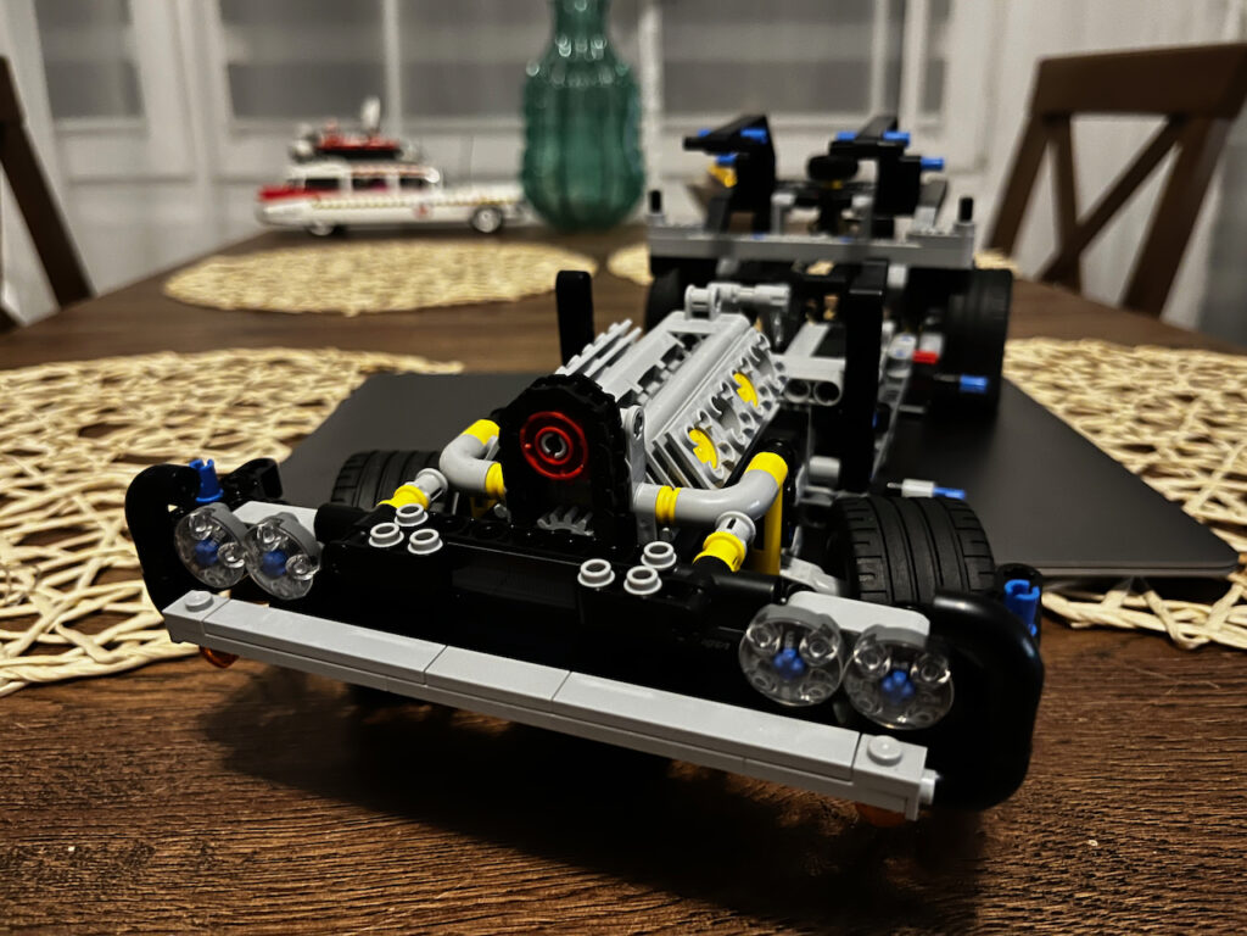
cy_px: 468
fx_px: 937
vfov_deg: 53.1
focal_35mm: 26
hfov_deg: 67.3
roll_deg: +0.2
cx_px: 624
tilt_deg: -19.5
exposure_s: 1/12
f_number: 1.6
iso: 500
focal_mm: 5.1
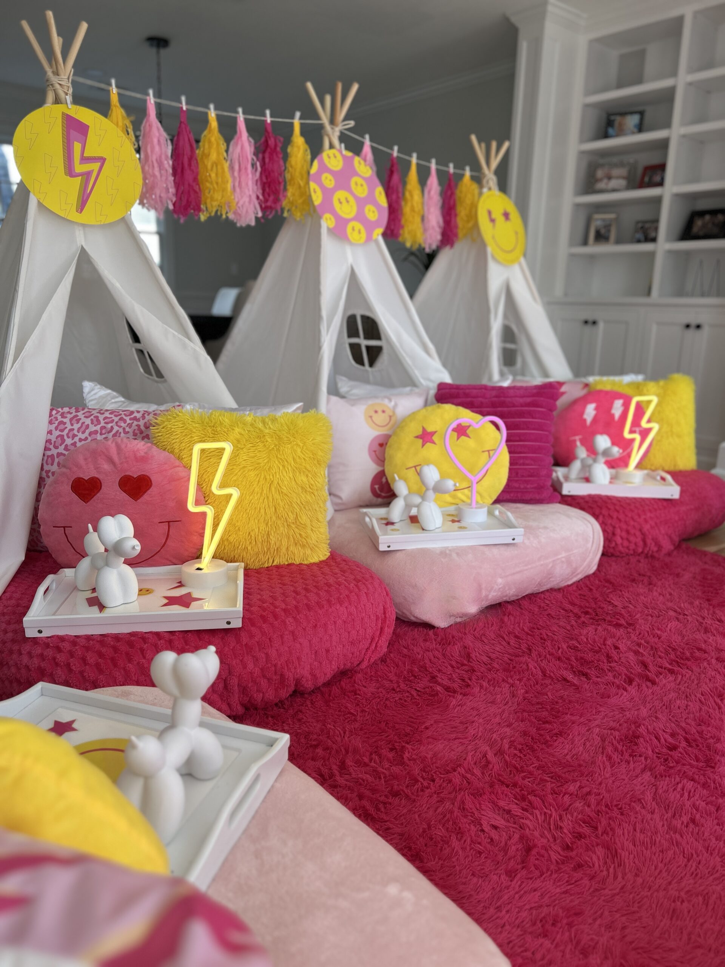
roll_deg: -1.3
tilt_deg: -13.7
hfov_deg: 53.1
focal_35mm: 26
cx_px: 362
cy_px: 484
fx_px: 726
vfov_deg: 67.3
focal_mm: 5.7
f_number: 1.5
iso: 40
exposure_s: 1/218
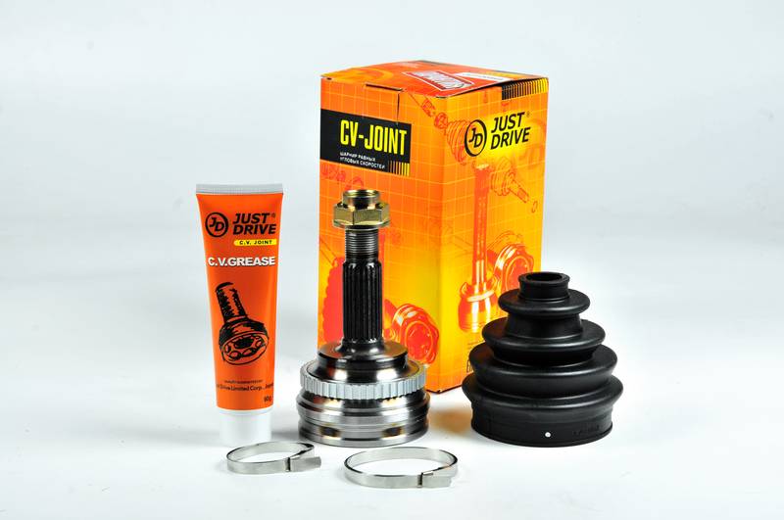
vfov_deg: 11.4
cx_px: 392
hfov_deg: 17.1
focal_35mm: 120
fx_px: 2610
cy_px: 260
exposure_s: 1/125
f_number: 10
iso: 200
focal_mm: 80
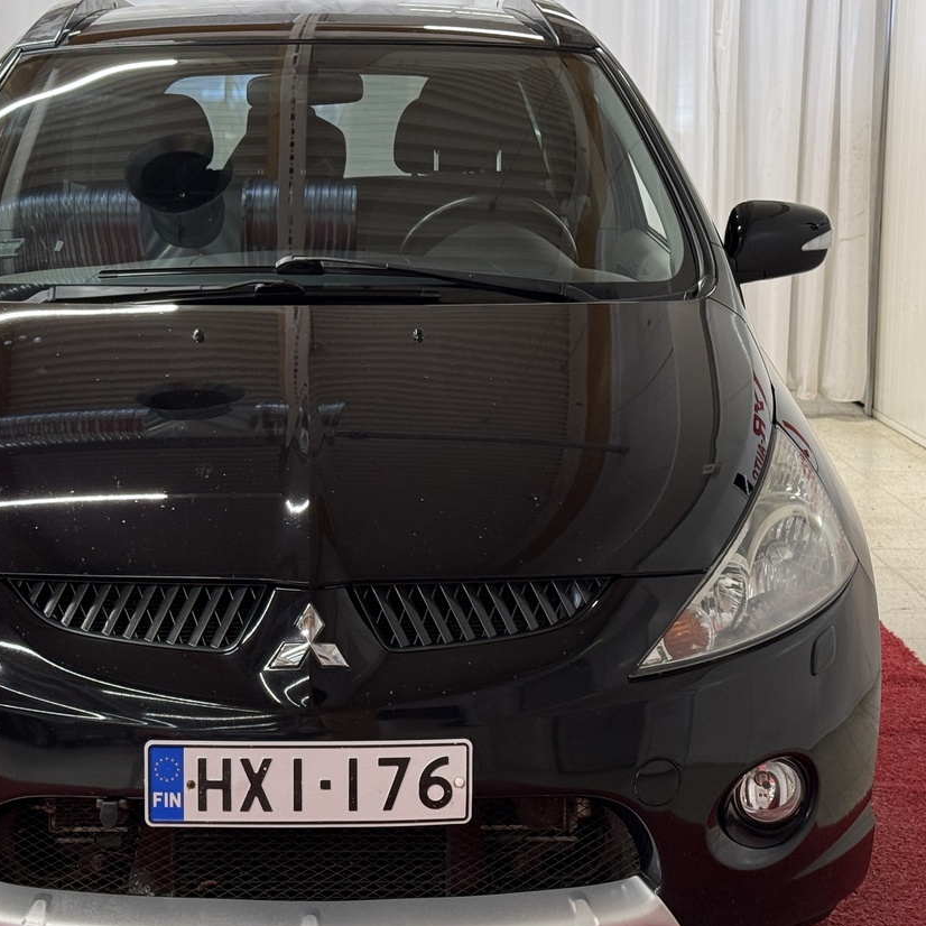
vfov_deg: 23.4
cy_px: 471
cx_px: 316
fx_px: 2240
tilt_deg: -9.0
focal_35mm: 74
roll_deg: -0.1
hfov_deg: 23.3
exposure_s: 1/60
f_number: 1.78
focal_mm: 6.76
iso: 125
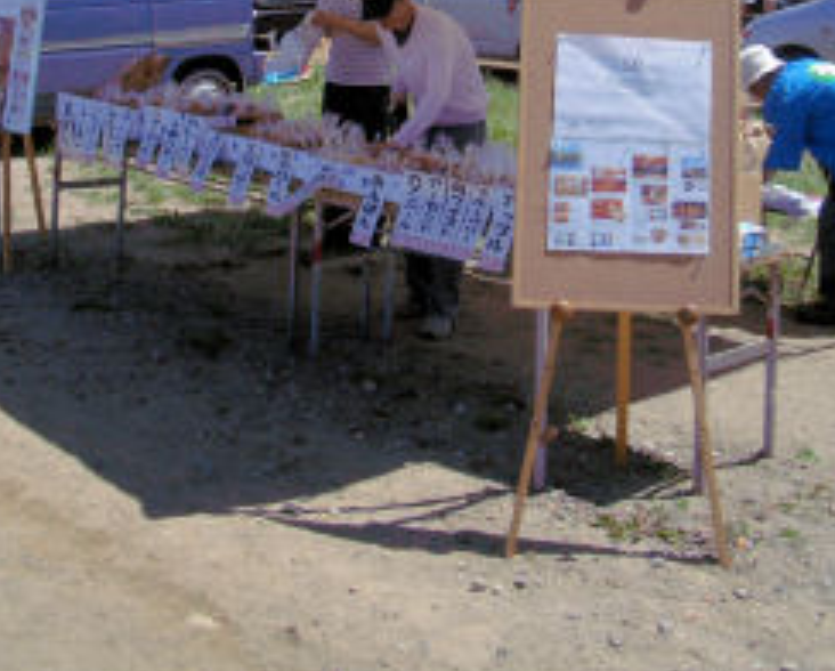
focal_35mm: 59
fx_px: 1460
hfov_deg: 31.9
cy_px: -7
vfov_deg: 24.6
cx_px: 399
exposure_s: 1/1000
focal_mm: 5.8
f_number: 4.3
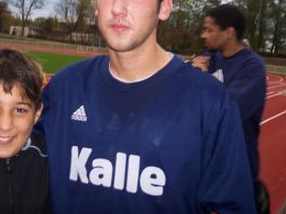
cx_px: 111
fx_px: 496
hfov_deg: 32.1
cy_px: 52
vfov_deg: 24.1
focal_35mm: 60
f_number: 2.8
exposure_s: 1/60
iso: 100
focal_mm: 8
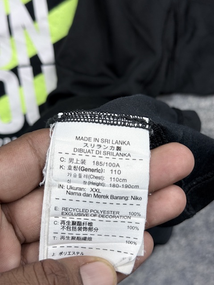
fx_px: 396
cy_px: 142
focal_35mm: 48
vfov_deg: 39.7
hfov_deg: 30.3
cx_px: 107
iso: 50
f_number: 1.78
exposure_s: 1/139
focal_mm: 6.76
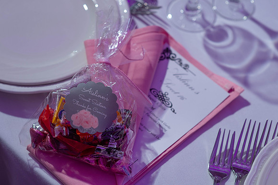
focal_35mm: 85
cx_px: 139
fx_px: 656
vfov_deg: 16.1
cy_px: 92
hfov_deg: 23.9
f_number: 4
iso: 250
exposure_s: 1/160
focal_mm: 85
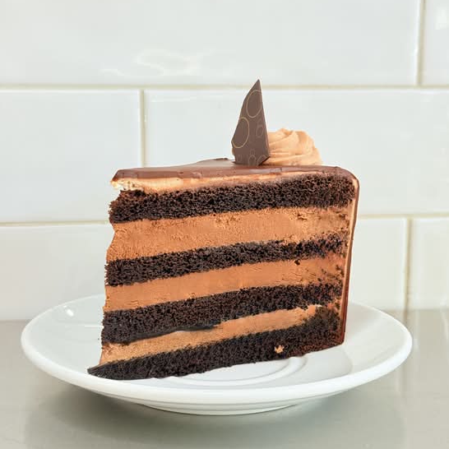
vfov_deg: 30.0
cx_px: 225
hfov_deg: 30.0
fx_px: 836
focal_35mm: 57
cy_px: 239
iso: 64
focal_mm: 6.76
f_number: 1.78
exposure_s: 1/60
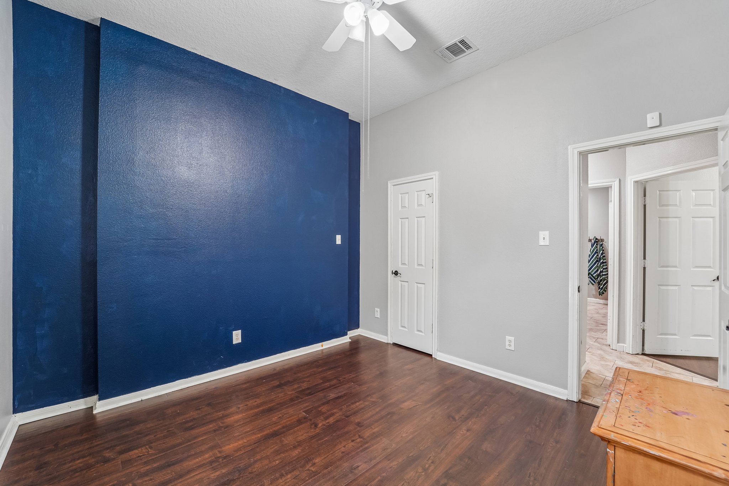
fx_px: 283
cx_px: 364
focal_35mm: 14
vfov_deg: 81.2
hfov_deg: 104.3
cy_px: 243
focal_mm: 14
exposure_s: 1/4
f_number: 8
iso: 500
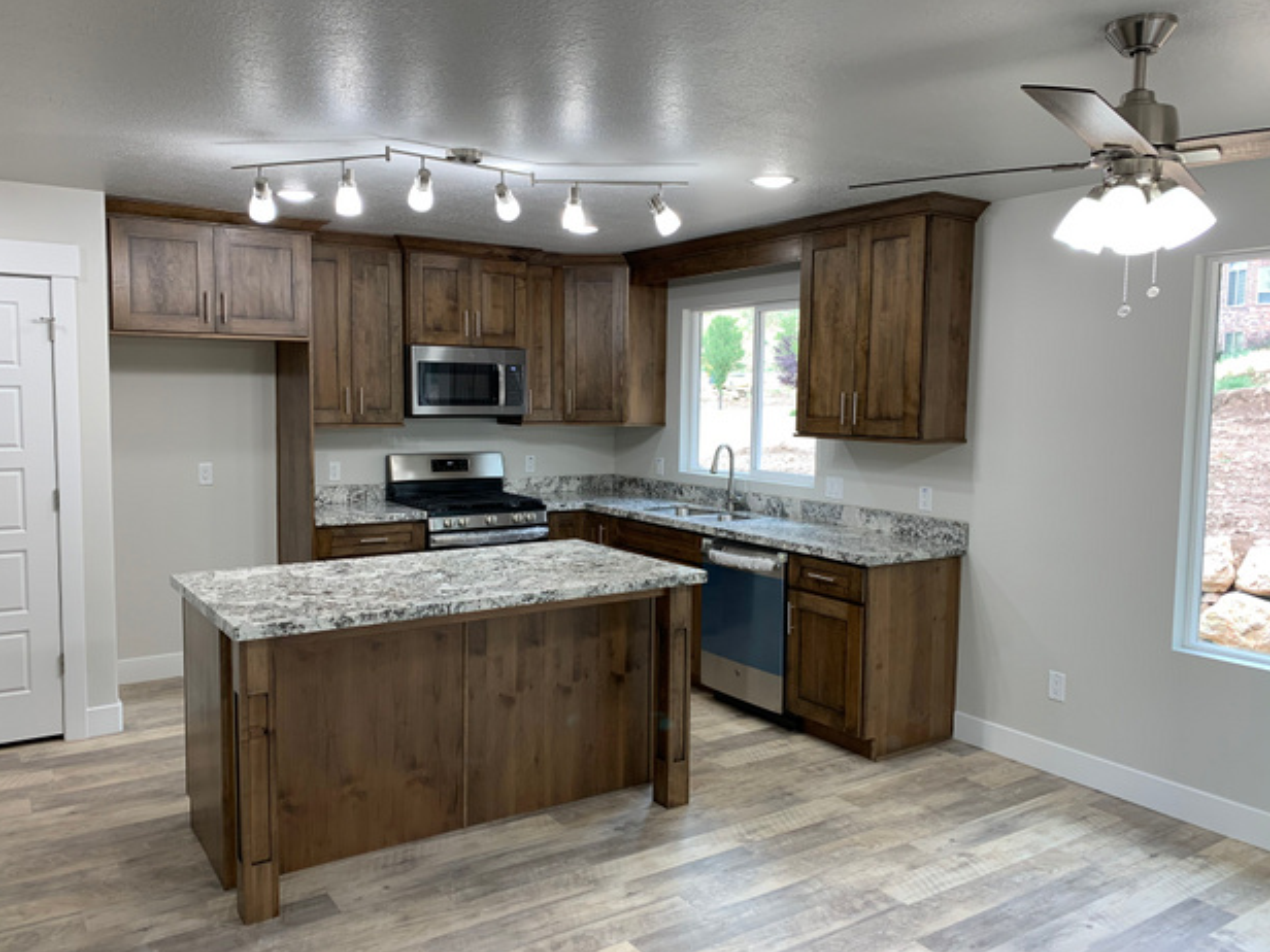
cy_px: 488
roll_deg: -1.1
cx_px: 612
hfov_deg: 65.3
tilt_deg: -5.9
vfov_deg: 51.3
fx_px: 991
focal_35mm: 27
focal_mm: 4.25
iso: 50
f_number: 1.8
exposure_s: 1/120
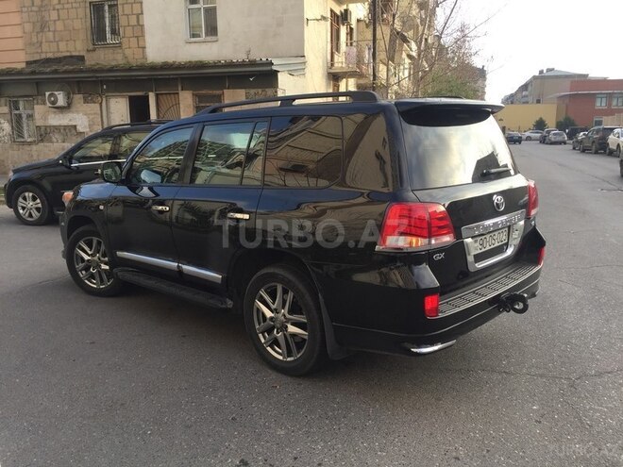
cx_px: 312
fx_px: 522
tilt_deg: -11.3
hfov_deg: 61.7
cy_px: 234
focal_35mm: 29
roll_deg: -0.2
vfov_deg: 48.2
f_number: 2.2
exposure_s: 1/370
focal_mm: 4.15
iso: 32
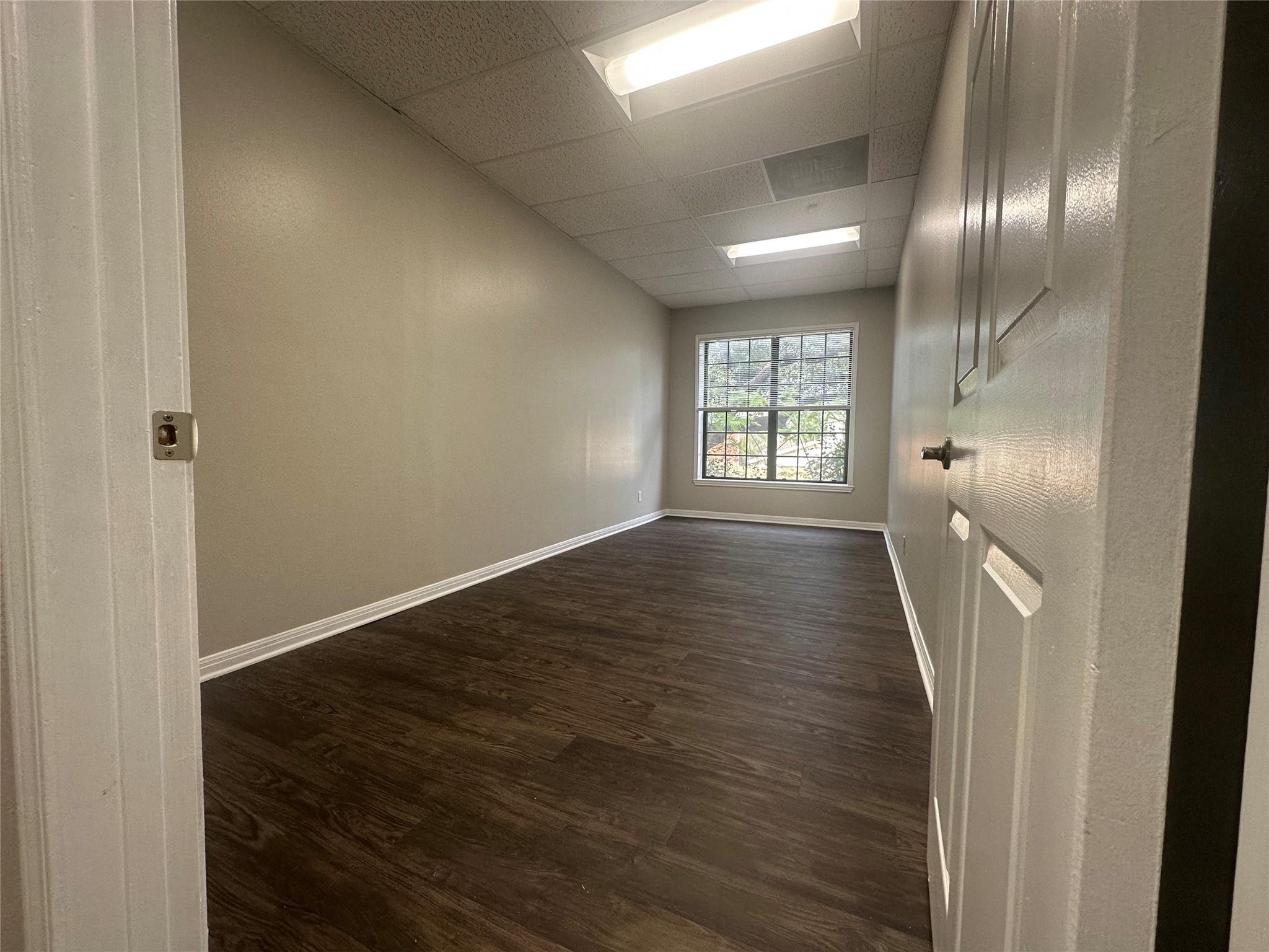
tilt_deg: -5.4
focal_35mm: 14
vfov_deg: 85.7
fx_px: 513
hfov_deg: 102.1
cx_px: 634
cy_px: 476
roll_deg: -1.0
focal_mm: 2.22
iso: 125
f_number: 2.2
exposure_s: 1/120
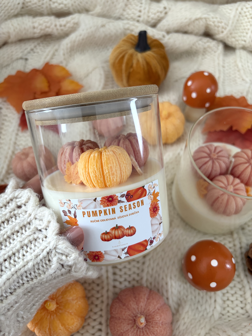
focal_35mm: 26
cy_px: 168
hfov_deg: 53.1
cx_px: 126
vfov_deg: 67.3
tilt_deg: -60.4
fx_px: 252
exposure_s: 1/94
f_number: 1.6
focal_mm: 5.96
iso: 125
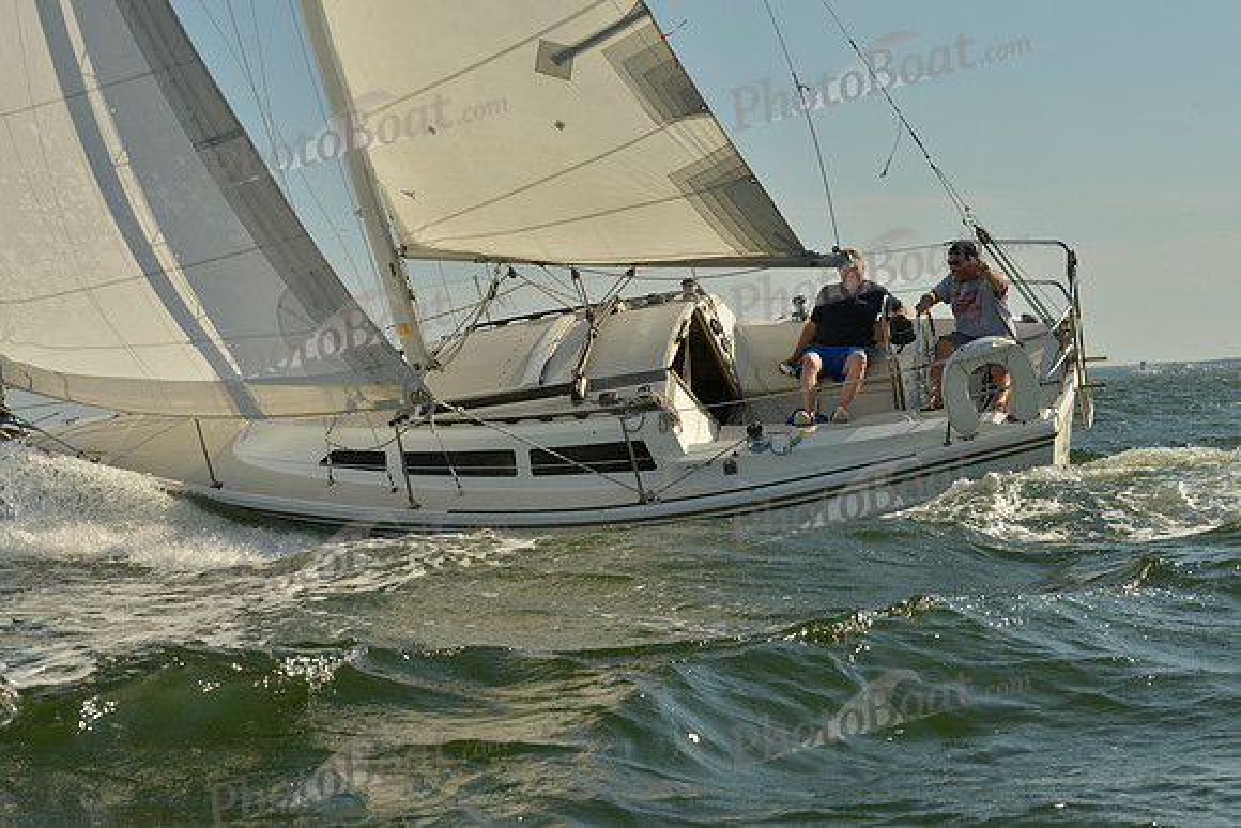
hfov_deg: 28.8
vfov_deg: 19.5
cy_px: 414
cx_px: 620
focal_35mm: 70
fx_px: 2414
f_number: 10
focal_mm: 70
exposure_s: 1/1000
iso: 280
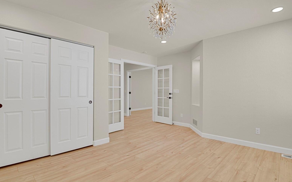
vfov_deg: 65.0
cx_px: 148
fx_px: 143
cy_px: 94
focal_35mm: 18
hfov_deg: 91.1
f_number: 8
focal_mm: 17
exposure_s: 1/20
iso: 2800
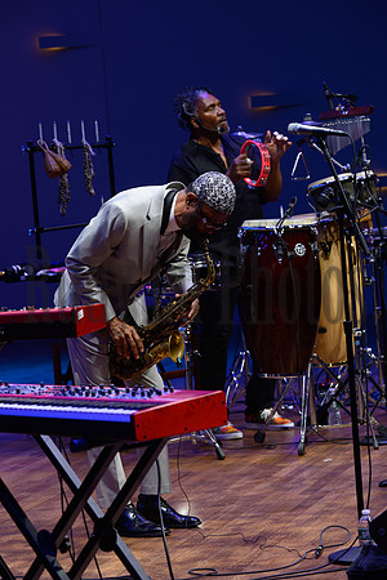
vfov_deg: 14.7
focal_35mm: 140
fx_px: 2257
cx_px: 194
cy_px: 290
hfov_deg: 9.8
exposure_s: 1/80
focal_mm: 140
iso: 800
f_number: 7.1
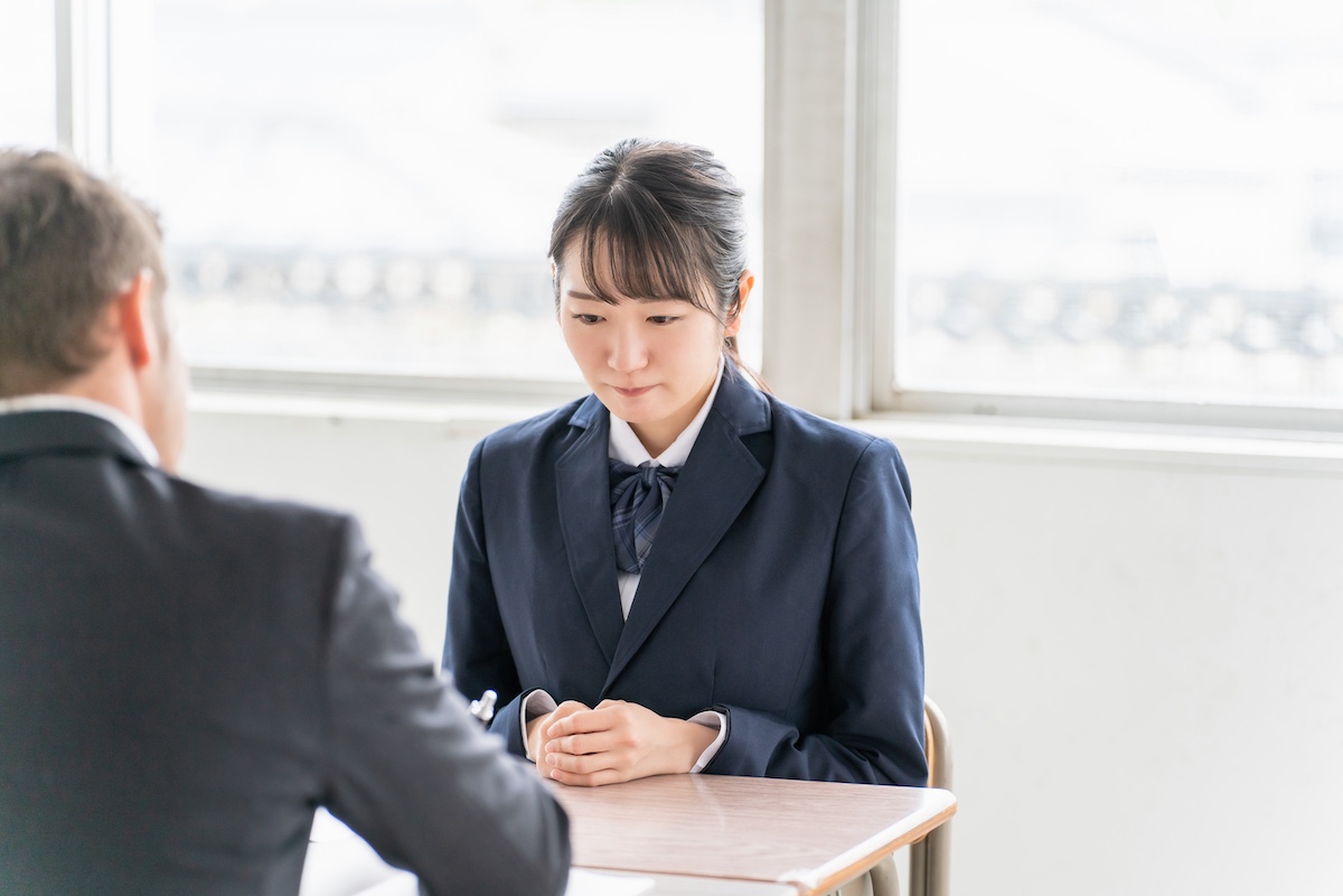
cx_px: 672
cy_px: 448
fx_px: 4327
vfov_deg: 11.8
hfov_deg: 17.6
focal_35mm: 116
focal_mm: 116
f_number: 2.8
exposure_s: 1/500
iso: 500
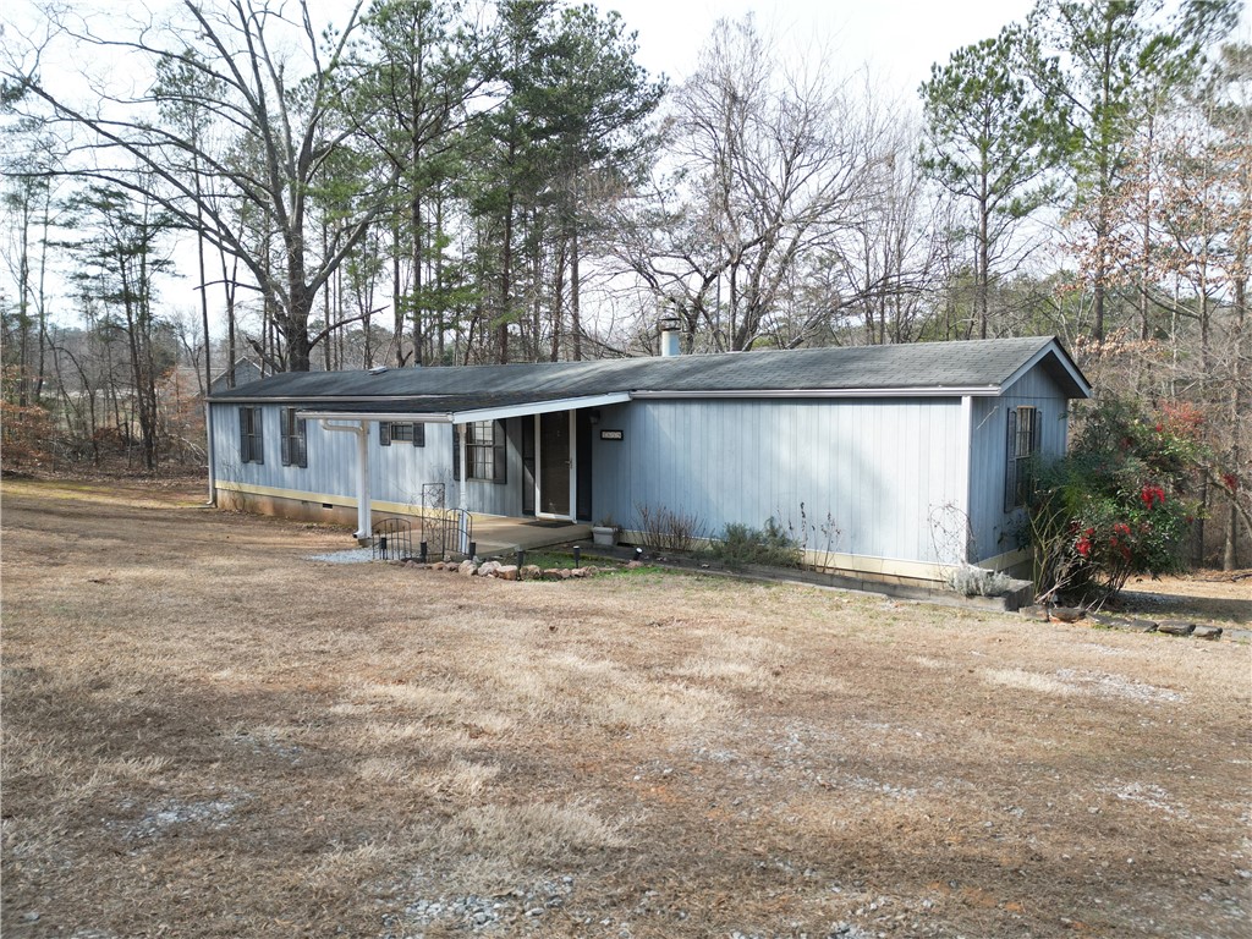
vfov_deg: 56.8
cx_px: 626
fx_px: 868
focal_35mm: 24
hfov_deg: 71.6
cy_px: 470
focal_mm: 6.72
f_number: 1.7
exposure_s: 1/1000
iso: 150
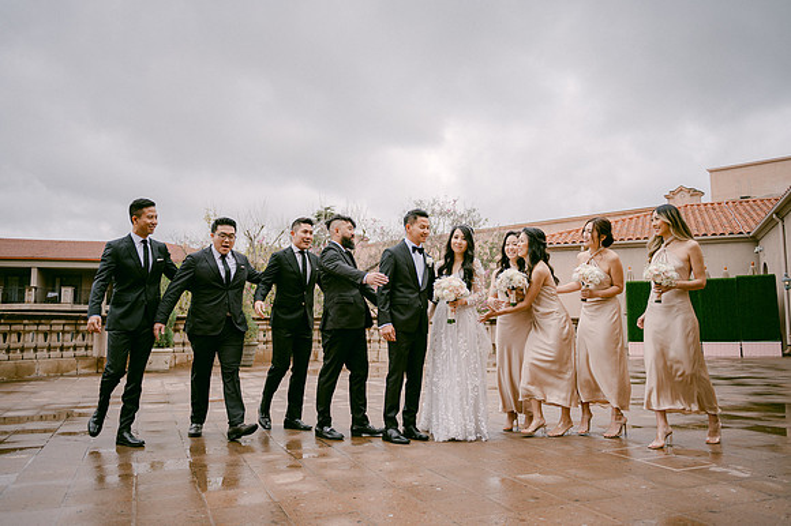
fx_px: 615
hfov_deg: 65.5
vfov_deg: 46.4
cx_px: 396
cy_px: 263
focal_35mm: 28
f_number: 2.8
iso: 100
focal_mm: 28
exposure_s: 1/1250
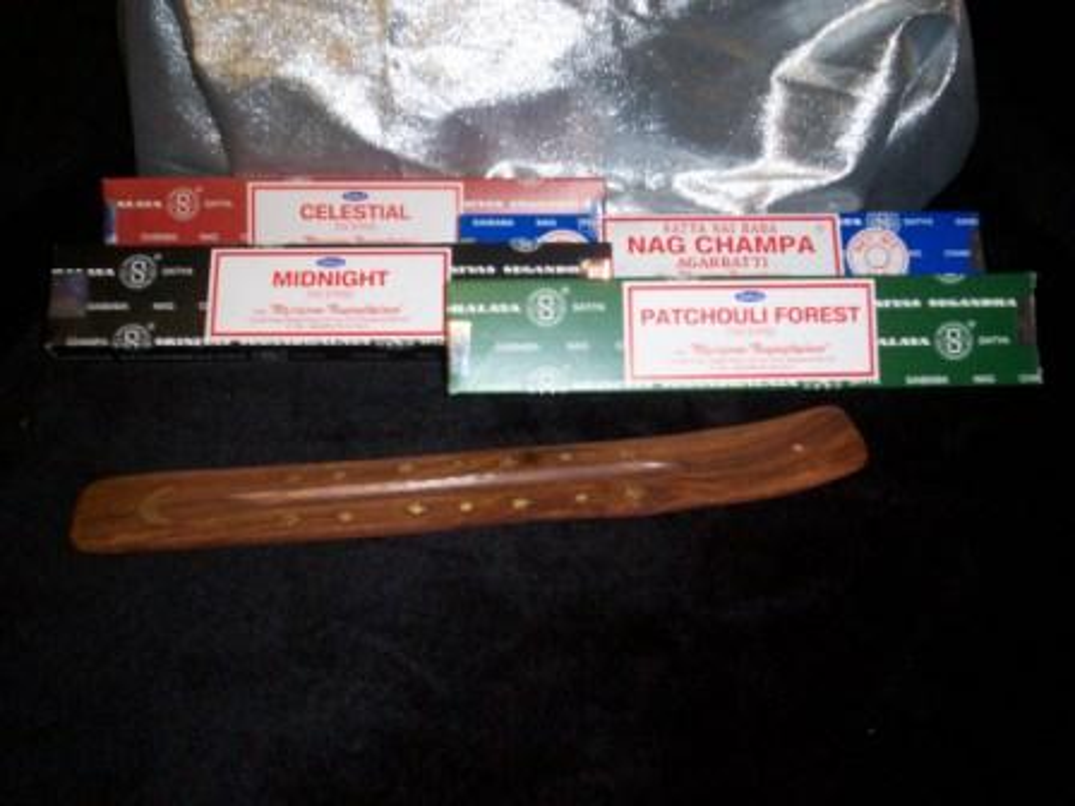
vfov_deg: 39.7
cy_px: 403
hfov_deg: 51.4
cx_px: 538
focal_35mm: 36
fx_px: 1118
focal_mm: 5.9
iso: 140
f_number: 4.5
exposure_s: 1/64
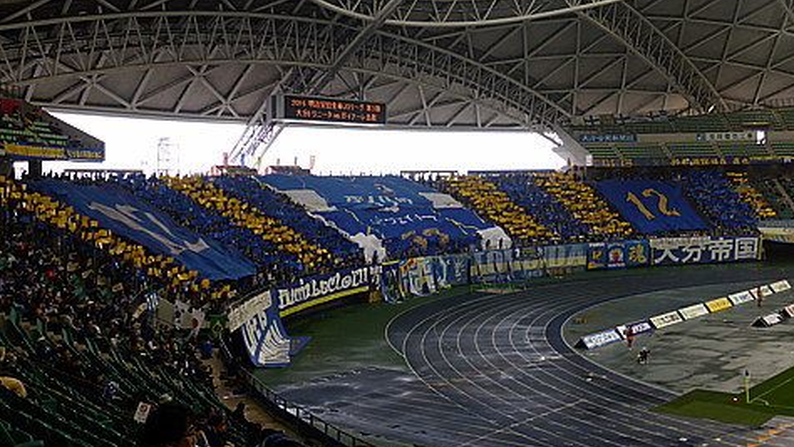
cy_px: 169
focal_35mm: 43
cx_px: 400
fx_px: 906
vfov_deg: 27.7
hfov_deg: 47.3
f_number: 3.9
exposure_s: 1/60
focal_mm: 6.9
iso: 160
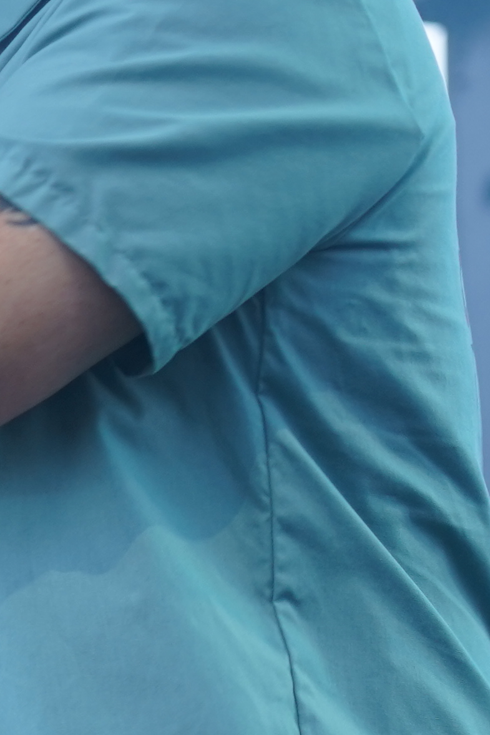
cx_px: -690
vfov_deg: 3.9
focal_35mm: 535
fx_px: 10925
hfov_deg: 2.6
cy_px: 693
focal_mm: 105
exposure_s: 1/125
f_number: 4
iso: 250
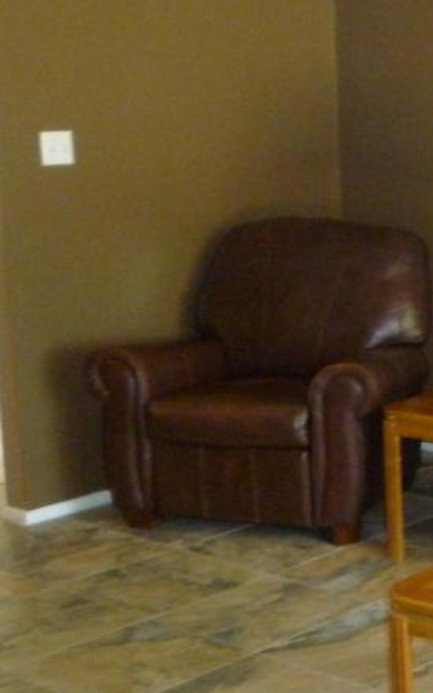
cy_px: 371
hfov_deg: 15.5
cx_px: 785
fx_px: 1360
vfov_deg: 28.6
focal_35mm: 72
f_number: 3.3
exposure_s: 1/30
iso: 500
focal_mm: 5.2
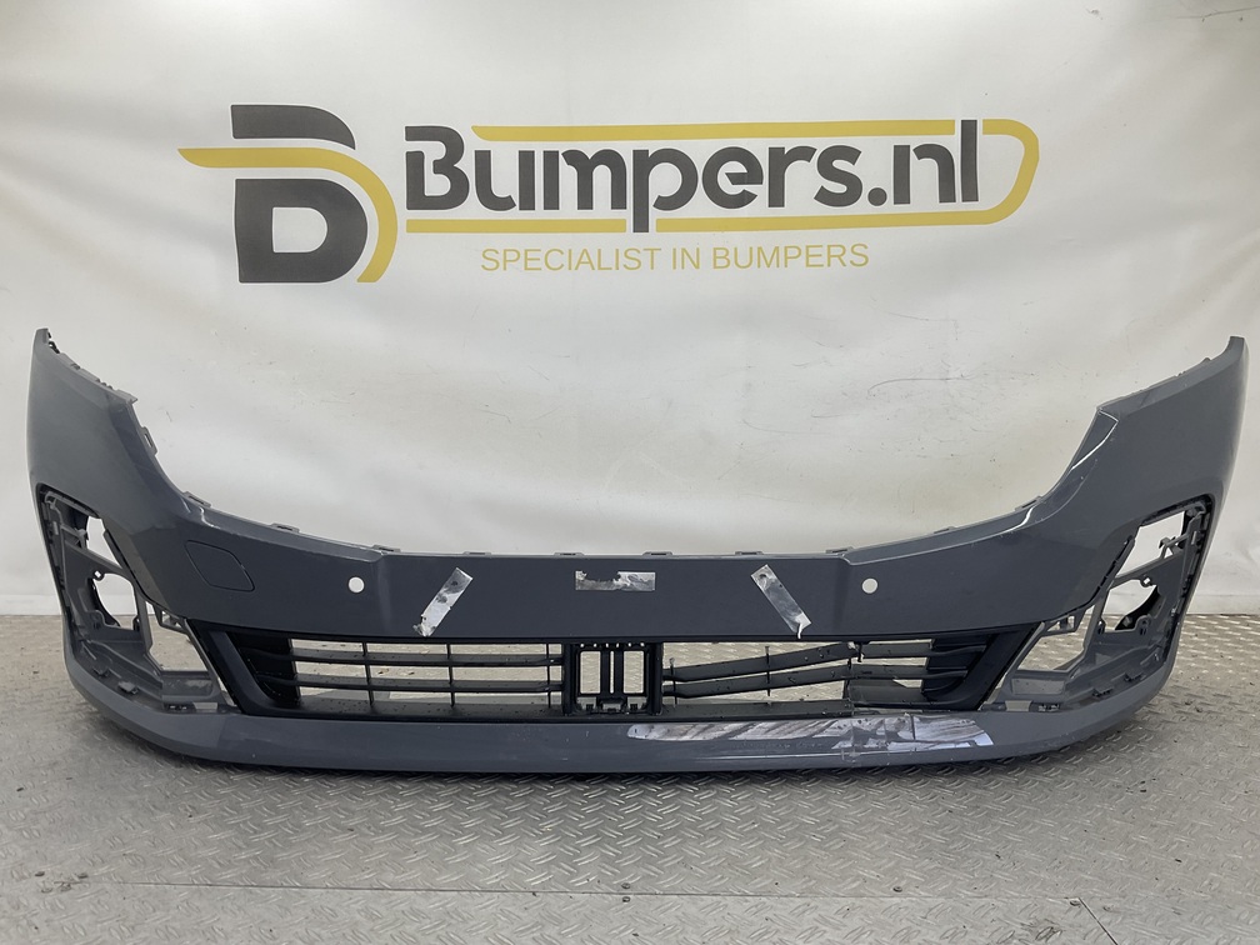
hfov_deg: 61.7
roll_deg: -1.2
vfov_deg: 48.2
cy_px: 472
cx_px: 630
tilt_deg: -6.1
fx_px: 1056
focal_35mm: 29
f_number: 1.8
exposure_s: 1/120
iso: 20
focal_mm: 3
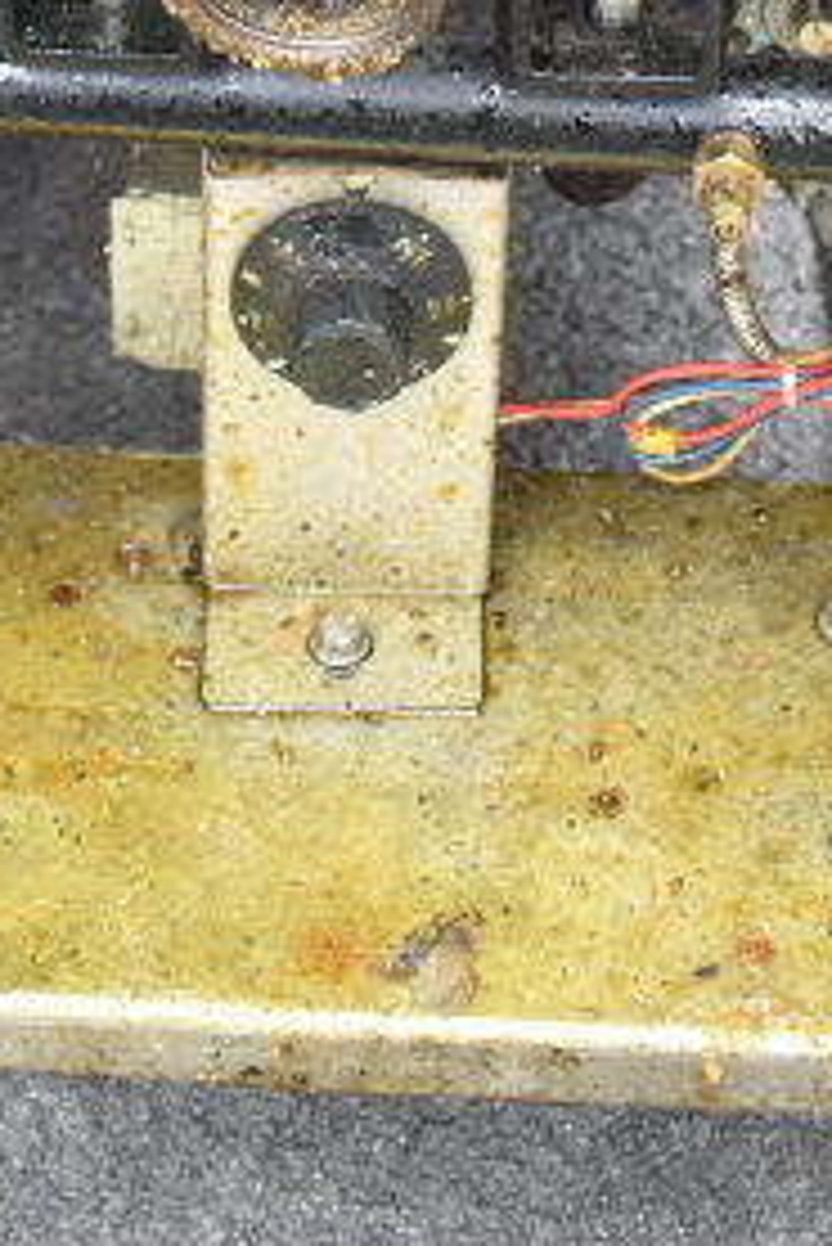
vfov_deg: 18.3
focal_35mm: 99
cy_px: -610
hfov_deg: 13.8
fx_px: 3427
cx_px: 346
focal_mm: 20
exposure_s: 1/60
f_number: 4
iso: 200
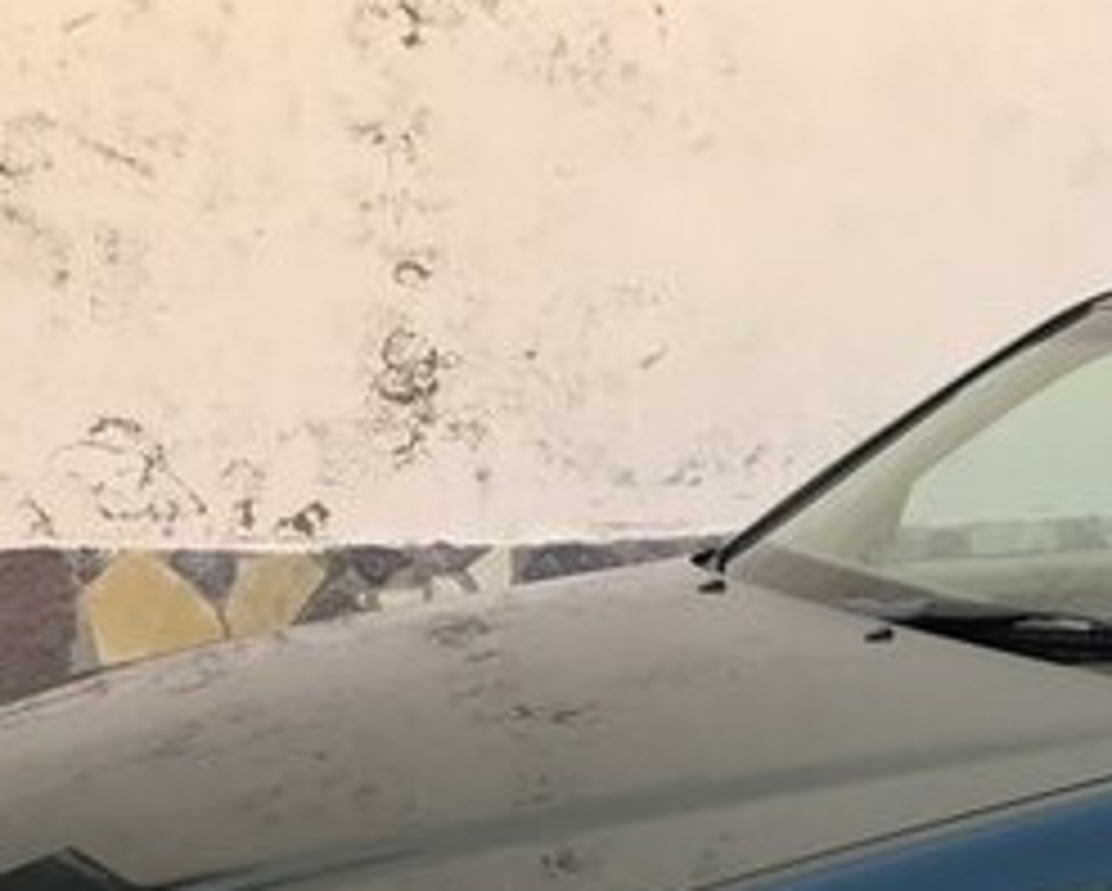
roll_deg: -1.6
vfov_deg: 19.9
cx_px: 1306
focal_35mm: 73
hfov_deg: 23.9
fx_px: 2404
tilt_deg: -14.8
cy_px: 1019
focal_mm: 3.99
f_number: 1.8
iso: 20
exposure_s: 1/349
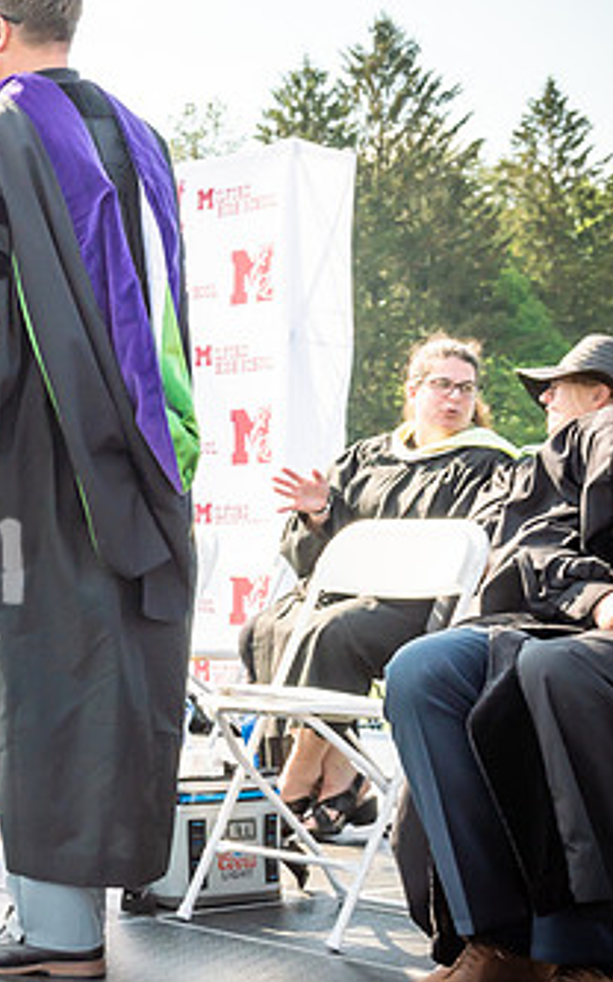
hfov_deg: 14.0
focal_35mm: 90
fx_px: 2407
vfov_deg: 23.0
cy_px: 448
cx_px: -158
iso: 200
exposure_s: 1/500
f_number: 7.1
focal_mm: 29
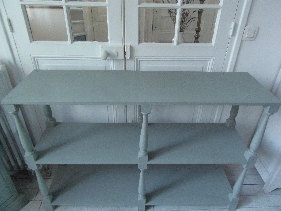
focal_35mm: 24
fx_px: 195
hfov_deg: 71.6
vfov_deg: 56.8
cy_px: 106
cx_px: 140
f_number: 2.9
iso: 400
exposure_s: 1/30
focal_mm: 4.3
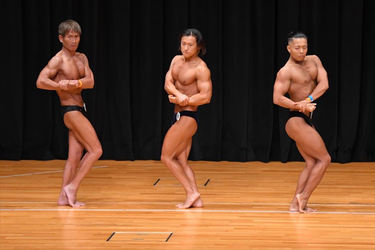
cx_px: 188
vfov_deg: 5.4
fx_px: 2655
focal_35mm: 255
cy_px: 125
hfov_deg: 8.1
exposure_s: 1/400
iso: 4000
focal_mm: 170
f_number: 5.6
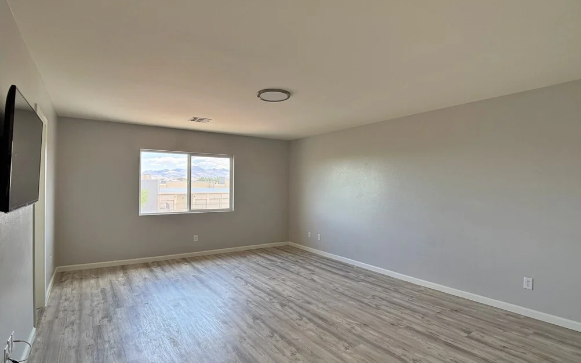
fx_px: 412
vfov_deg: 47.6
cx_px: 288
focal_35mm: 26
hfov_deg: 70.4
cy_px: 183
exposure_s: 1/219
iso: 200
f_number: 1.78
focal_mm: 6.76
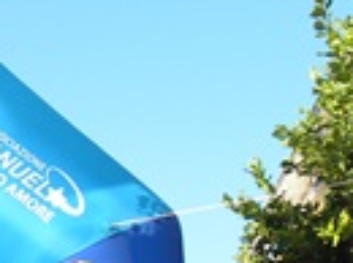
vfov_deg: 8.7
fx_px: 1659
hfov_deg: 11.5
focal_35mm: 163
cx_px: -204
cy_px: 477
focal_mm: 5.9
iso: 64
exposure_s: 1/171
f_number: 4
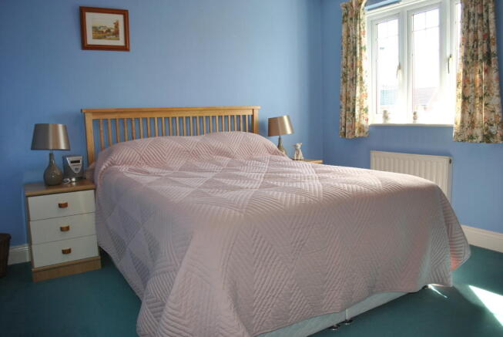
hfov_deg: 67.3
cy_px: 168
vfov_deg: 48.0
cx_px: 252
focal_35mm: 27
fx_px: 378
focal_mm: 18
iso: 200
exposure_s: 1/60
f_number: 3.5
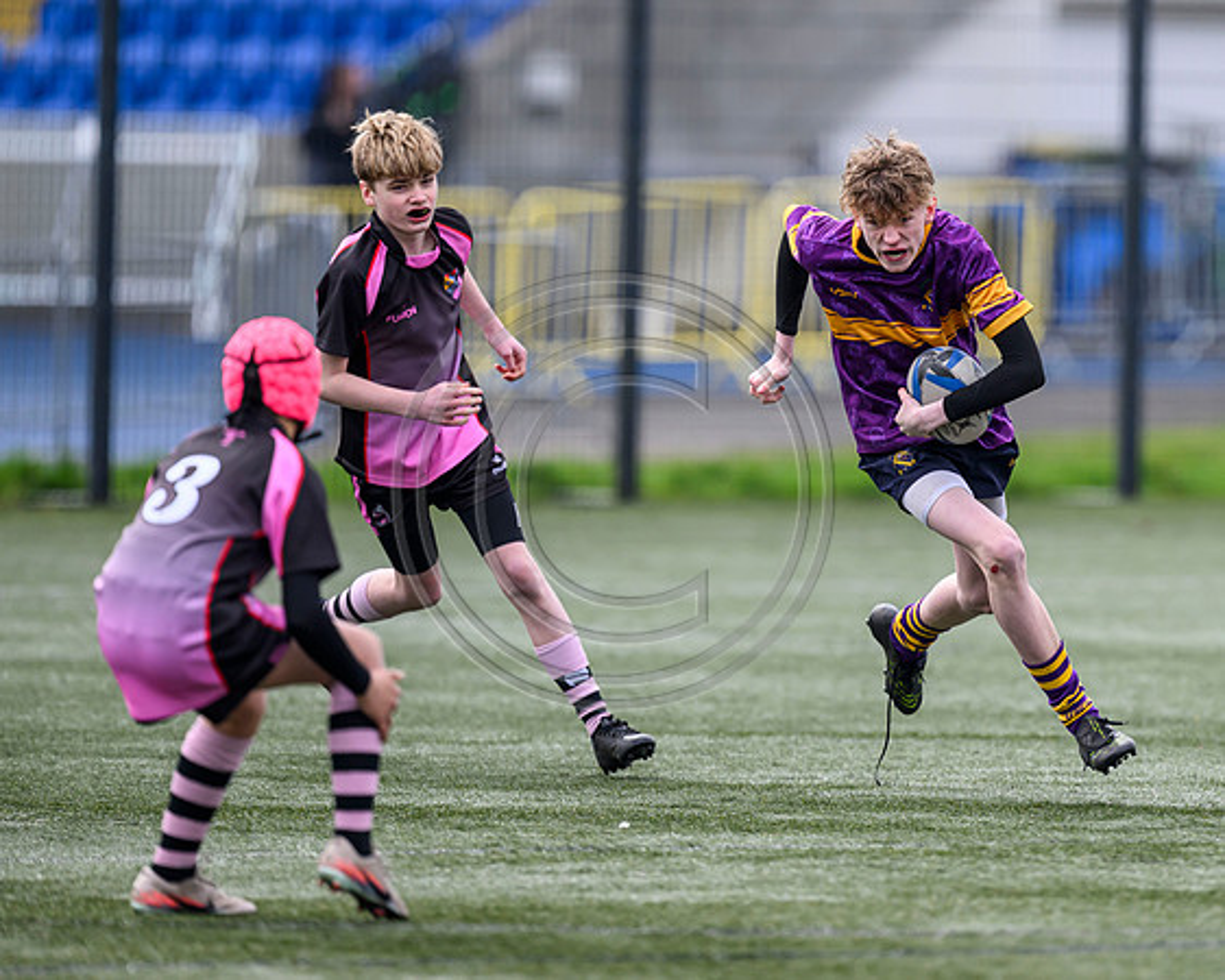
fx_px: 19866
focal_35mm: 548
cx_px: 894
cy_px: 407
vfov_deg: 2.8
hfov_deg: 3.5
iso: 500
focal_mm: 400
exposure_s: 1/2500
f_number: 3.5
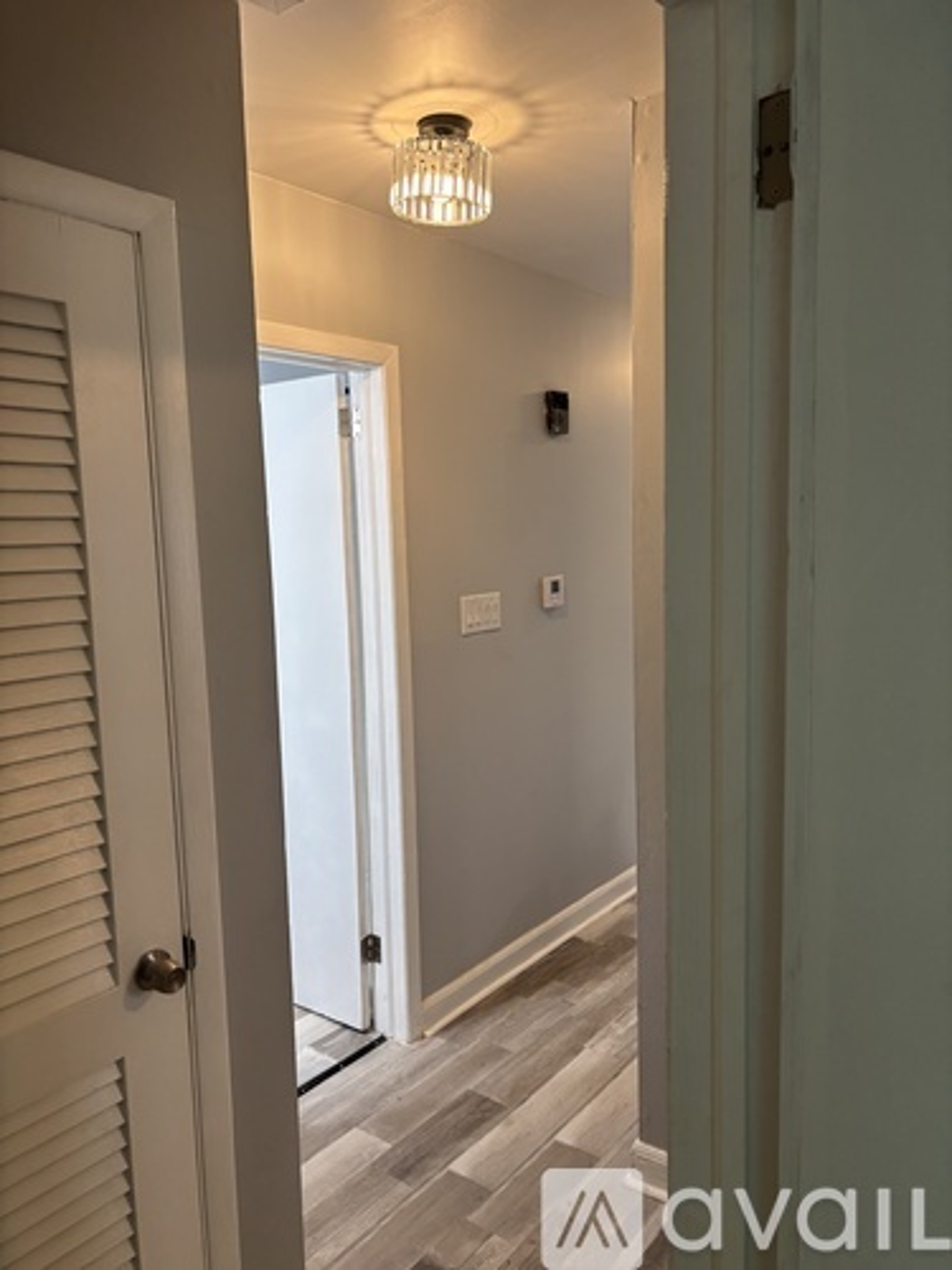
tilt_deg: -8.8
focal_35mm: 26
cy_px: 635
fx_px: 953
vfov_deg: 67.3
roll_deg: +1.7
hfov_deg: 53.1
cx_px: 476
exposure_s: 1/60
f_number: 1.6
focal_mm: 5.96
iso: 100
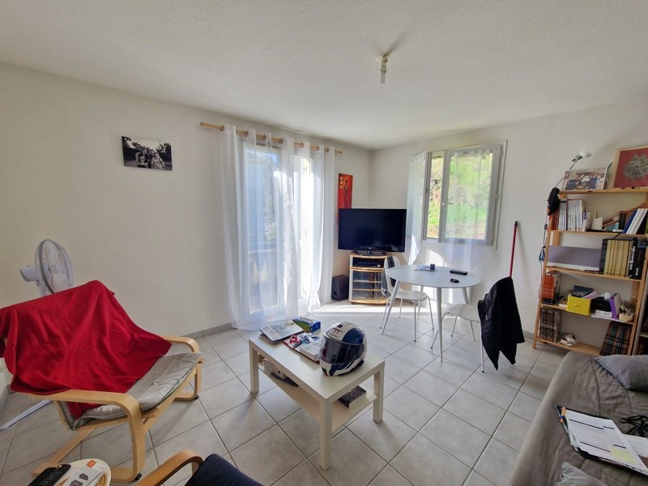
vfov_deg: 89.9
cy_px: 243
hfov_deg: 106.2
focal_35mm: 13
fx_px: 243
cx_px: 324
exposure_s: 1/100
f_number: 2.2
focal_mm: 2.2
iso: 100
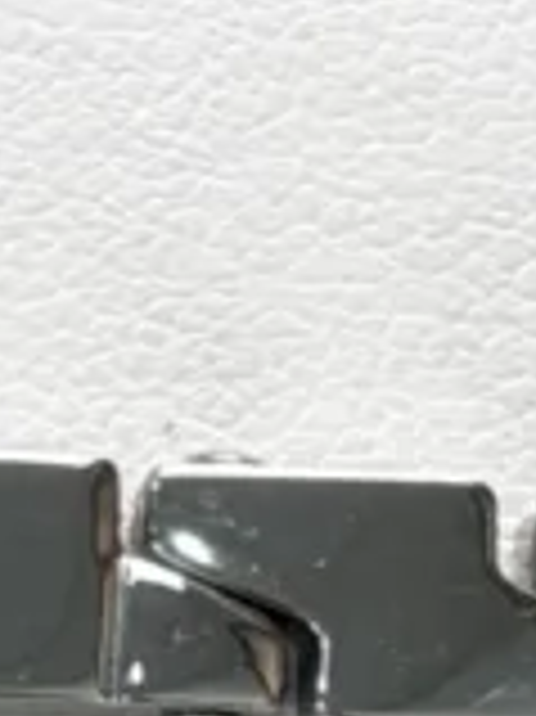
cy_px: 730
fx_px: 6657
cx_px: -18
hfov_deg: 4.6
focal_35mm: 322
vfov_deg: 6.1
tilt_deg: -55.2
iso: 64
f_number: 1.78
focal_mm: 6.76
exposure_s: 1/490
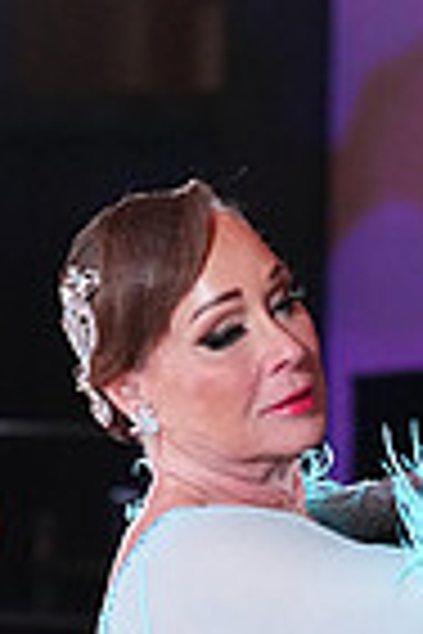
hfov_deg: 3.2
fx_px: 7596
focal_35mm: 431
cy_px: 967
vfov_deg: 4.7
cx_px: 650
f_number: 4.5
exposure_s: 1/400
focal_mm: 105
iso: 5000
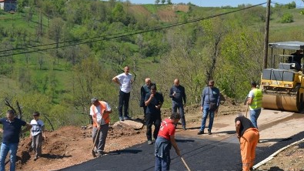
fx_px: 613
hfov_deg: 27.8
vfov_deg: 15.9
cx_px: 181
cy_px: 100
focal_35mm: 76
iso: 100
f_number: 8
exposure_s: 1/250
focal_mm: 38
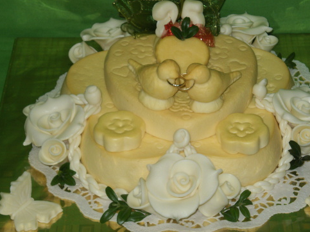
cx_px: 182
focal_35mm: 114
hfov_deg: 17.3
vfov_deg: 13.0
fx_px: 1021
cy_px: 98
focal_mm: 14.3
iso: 100
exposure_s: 1/50
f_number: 5.1
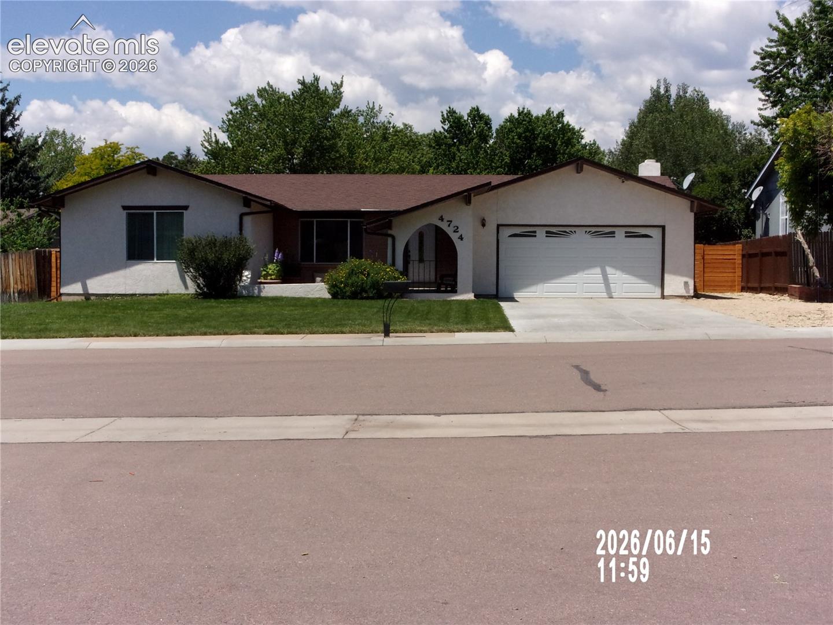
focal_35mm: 53
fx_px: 1275
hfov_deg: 36.2
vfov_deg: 27.5
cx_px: 416
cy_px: 312
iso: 200
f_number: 13.1
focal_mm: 9.5
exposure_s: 1/280
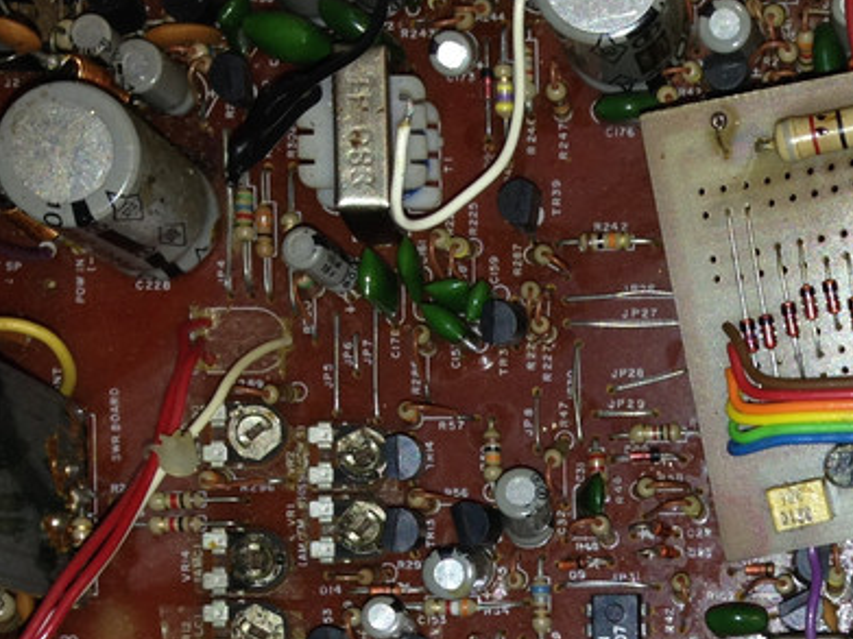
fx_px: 2217
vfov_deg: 15.9
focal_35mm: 90
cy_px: 718
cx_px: 880
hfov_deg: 21.0
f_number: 2.4
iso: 50
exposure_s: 1/35
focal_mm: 4.12
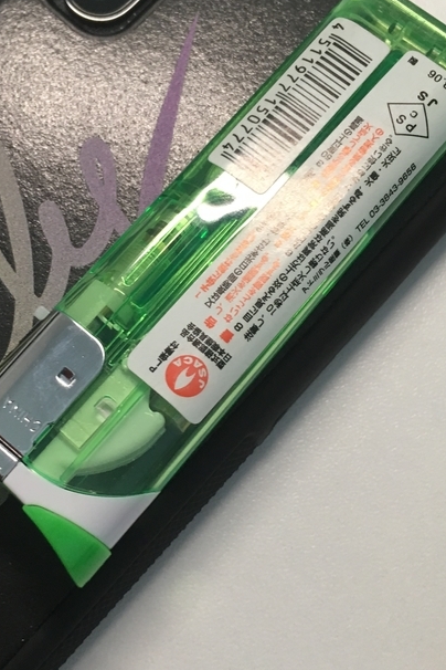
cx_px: 134
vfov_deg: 38.9
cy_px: 346
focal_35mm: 51
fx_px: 948
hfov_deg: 26.3
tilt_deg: -74.8
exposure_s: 1/30
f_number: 2.2
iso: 80
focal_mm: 4.15
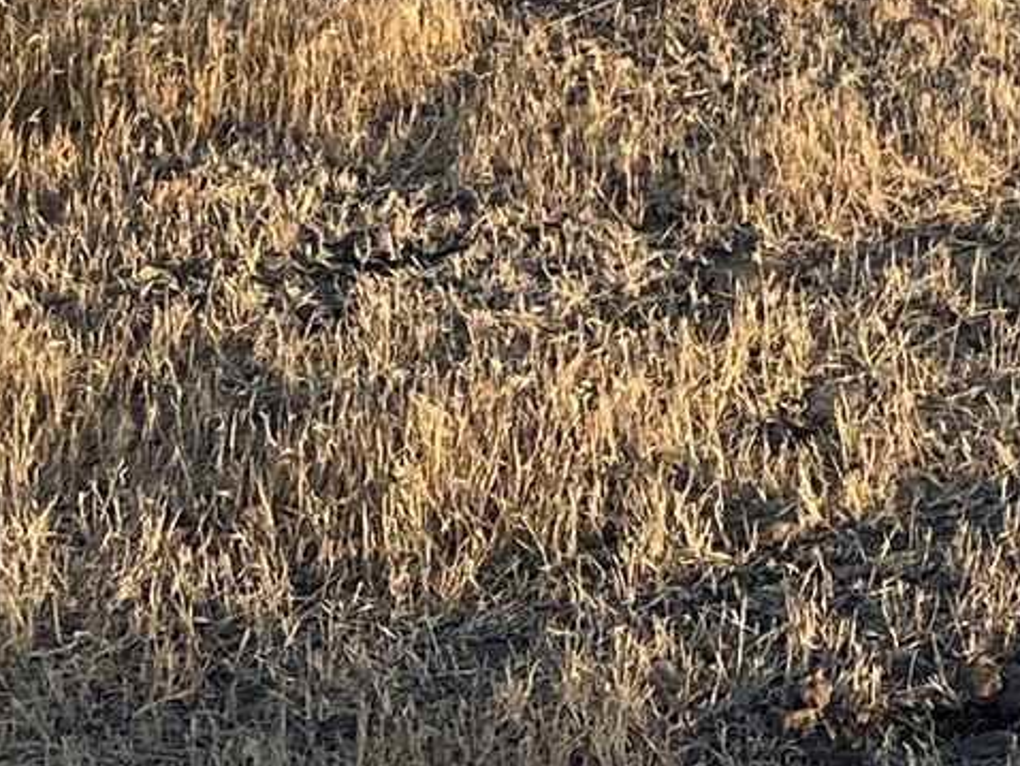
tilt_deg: +3.1
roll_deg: +1.4
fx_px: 4923
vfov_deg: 7.9
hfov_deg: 10.9
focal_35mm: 167
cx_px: 1995
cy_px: -1346
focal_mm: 5.7
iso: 50
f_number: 1.5
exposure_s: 1/1621
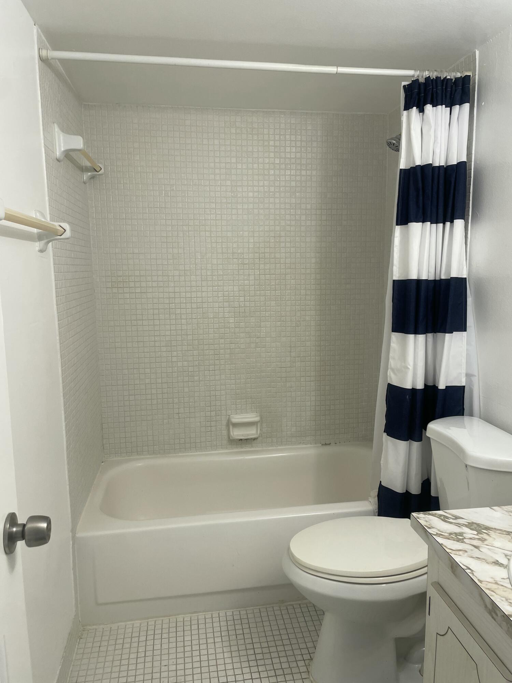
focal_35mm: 26
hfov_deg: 53.1
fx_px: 513
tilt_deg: -8.6
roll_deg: +0.8
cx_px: 256
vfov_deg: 67.3
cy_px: 342
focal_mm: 4.2
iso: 64
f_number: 1.6
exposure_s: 1/120
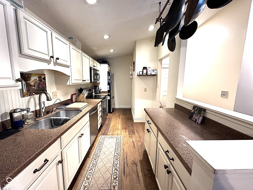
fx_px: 102
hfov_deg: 102.1
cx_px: 126
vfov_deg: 85.7
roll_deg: -1.0
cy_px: 95
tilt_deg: -8.1
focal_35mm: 14
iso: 250
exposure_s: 1/60
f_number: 2.2
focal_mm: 2.22
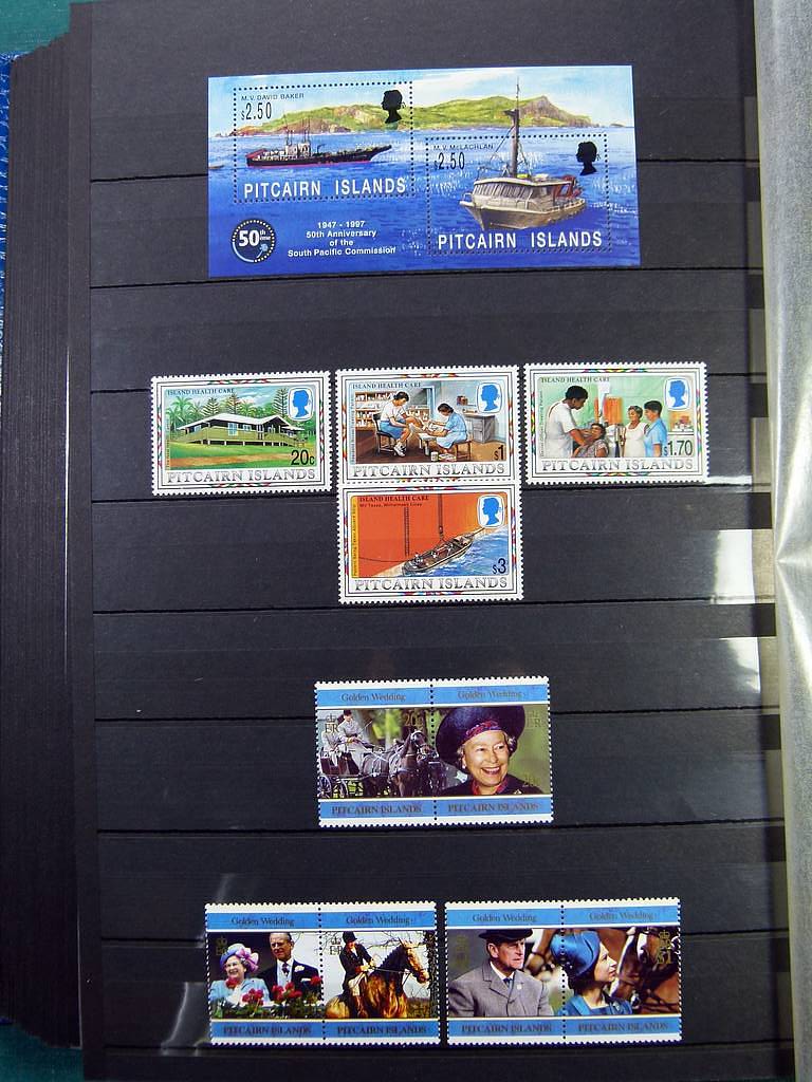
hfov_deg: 42.9
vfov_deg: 55.4
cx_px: 406
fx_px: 1032
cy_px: 541
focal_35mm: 33
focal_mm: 5.9
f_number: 3
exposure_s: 1/60
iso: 100
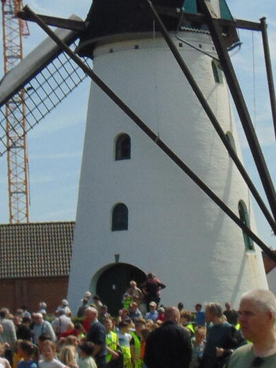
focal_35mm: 141
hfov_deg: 10.5
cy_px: 169
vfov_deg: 14.0
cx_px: 142
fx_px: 1498
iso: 80
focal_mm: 6.3
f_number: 8.3
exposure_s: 1/400
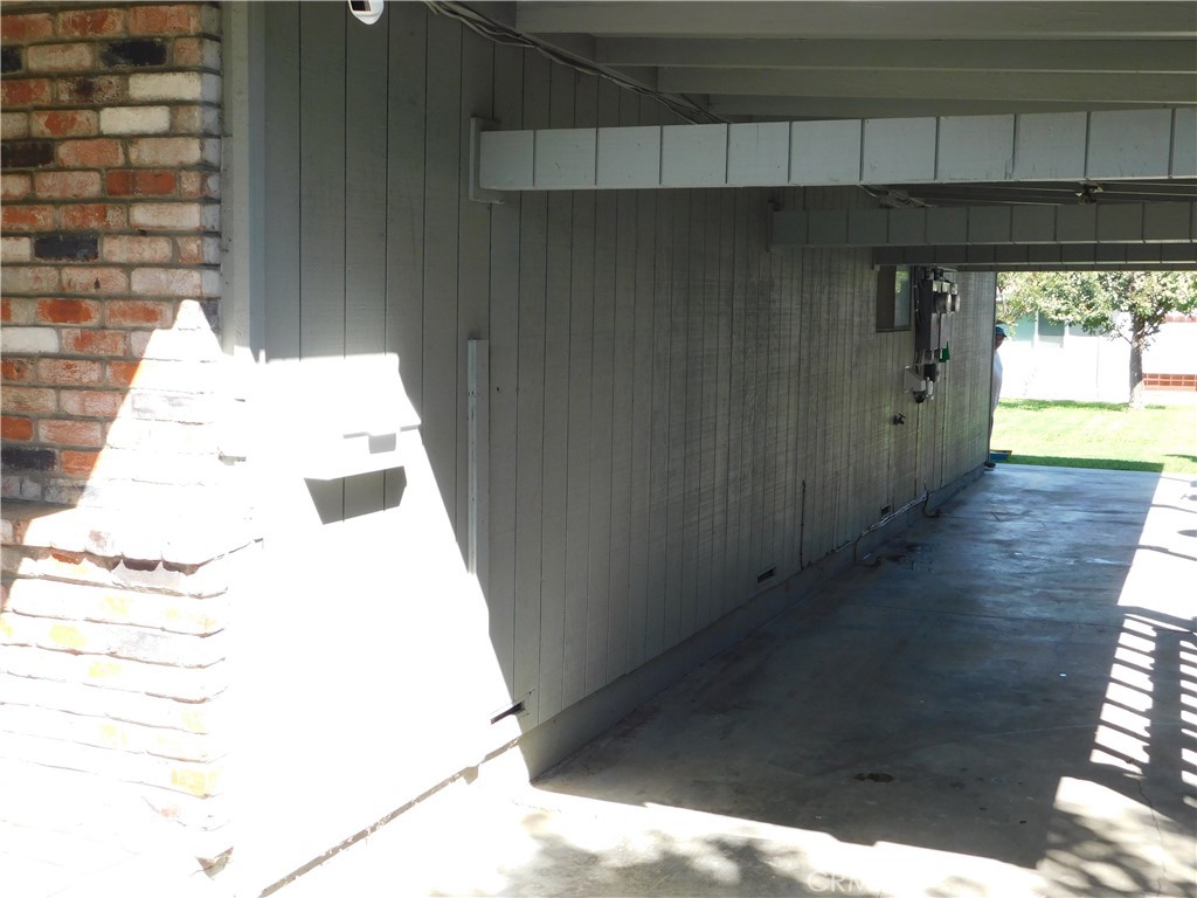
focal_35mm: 40
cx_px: 598
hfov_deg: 46.8
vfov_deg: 36.0
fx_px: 1383
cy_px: 449
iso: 125
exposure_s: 1/200
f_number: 3.6
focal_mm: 7.1
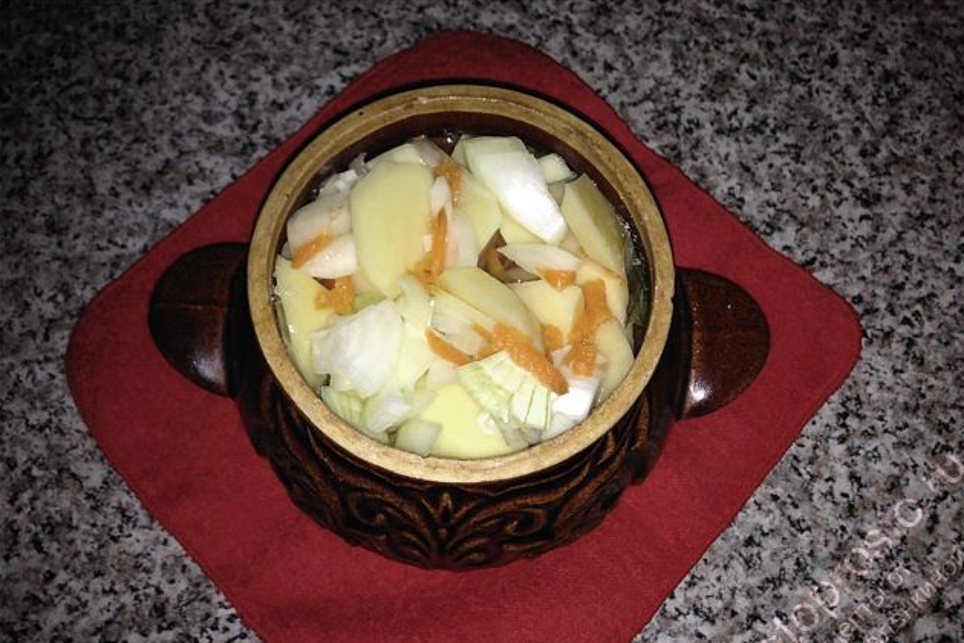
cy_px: 361
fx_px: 991
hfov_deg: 51.9
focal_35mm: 37
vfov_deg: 35.9
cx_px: 482
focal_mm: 4.28
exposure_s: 1/58
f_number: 2.4
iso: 50
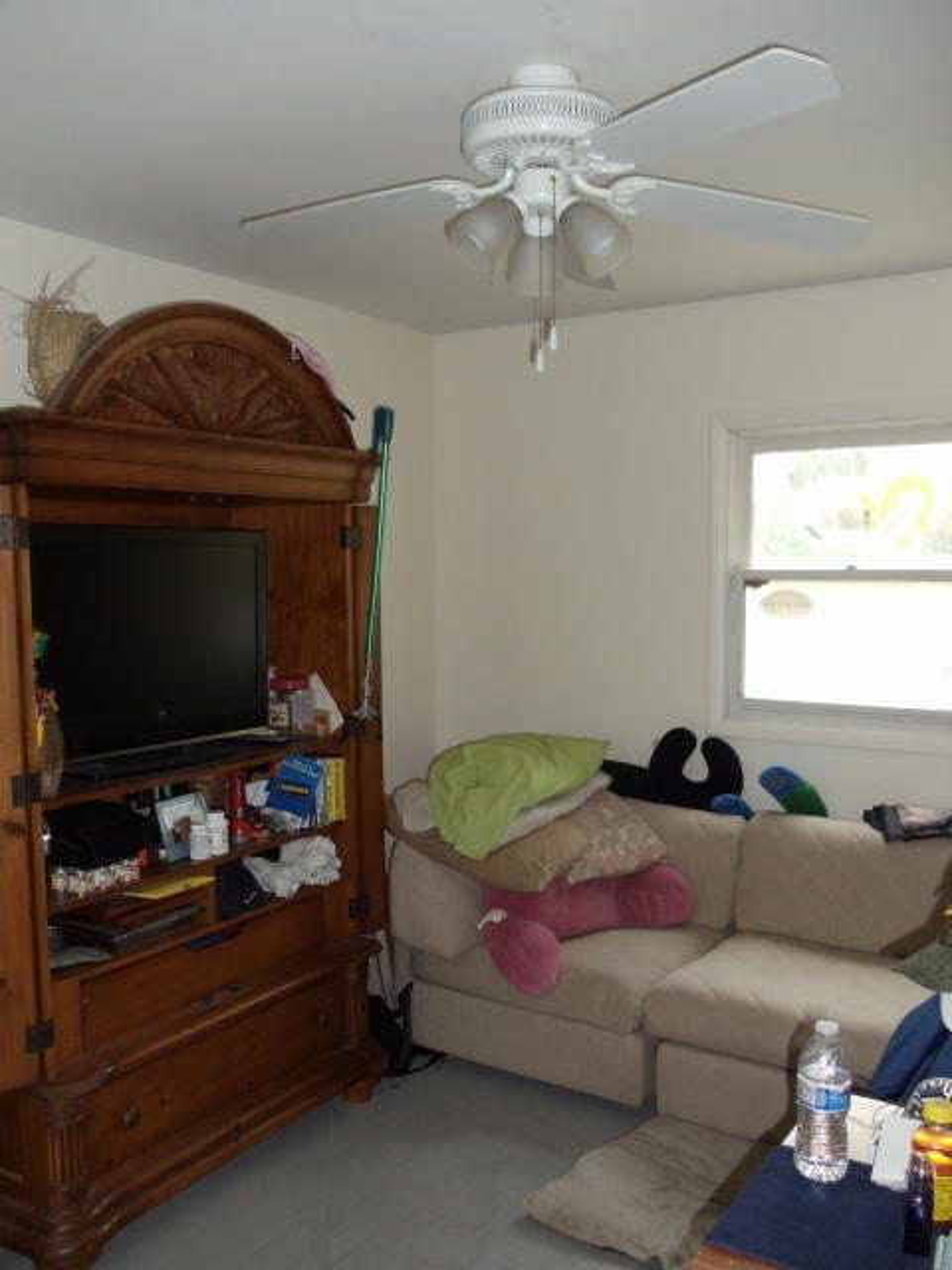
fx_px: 1613
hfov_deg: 32.9
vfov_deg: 42.9
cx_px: 476
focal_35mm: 44
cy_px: 635
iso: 200
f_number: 3.5
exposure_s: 1/30
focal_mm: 6
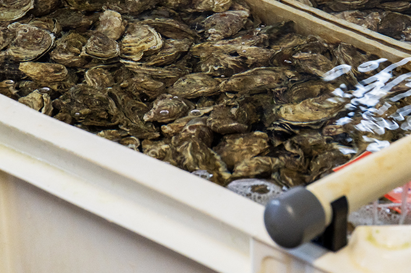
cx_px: 349
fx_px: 1540
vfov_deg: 10.1
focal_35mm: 135
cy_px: 58
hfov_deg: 15.1
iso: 400
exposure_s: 1/30
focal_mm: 50
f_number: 4
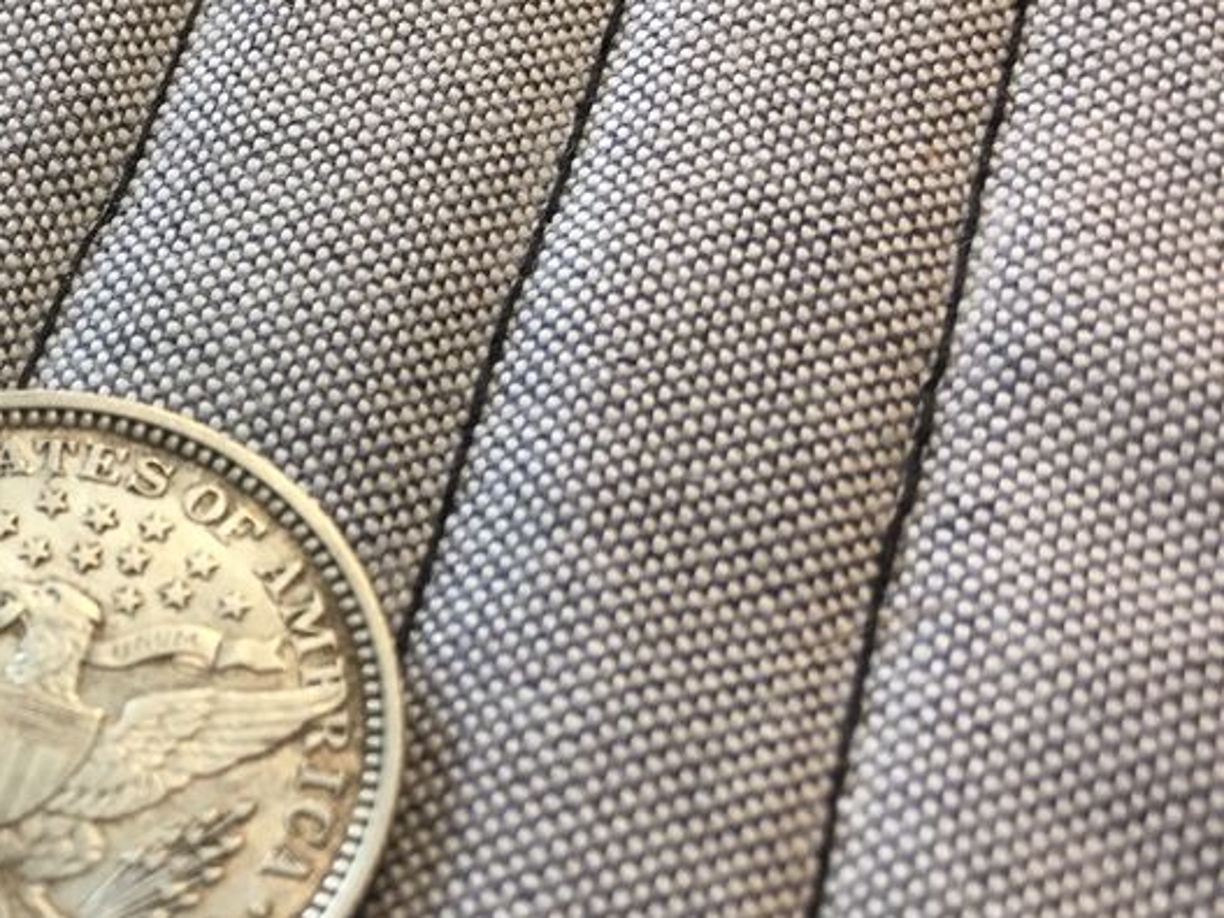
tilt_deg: -57.7
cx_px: 70
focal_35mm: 55
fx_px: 1944
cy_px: 569
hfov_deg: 32.7
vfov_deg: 26.5
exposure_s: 1/30
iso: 100
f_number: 2.2
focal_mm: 4.15
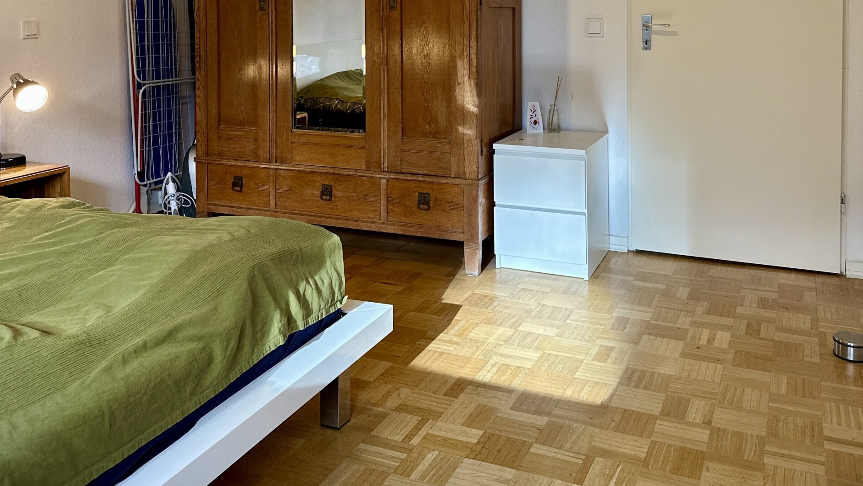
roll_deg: +0.7
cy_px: 25
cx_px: 432
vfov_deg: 31.7
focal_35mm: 35
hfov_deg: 56.6
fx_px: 801
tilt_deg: -1.4
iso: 200
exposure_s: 1/50
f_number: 1.78
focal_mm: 6.86
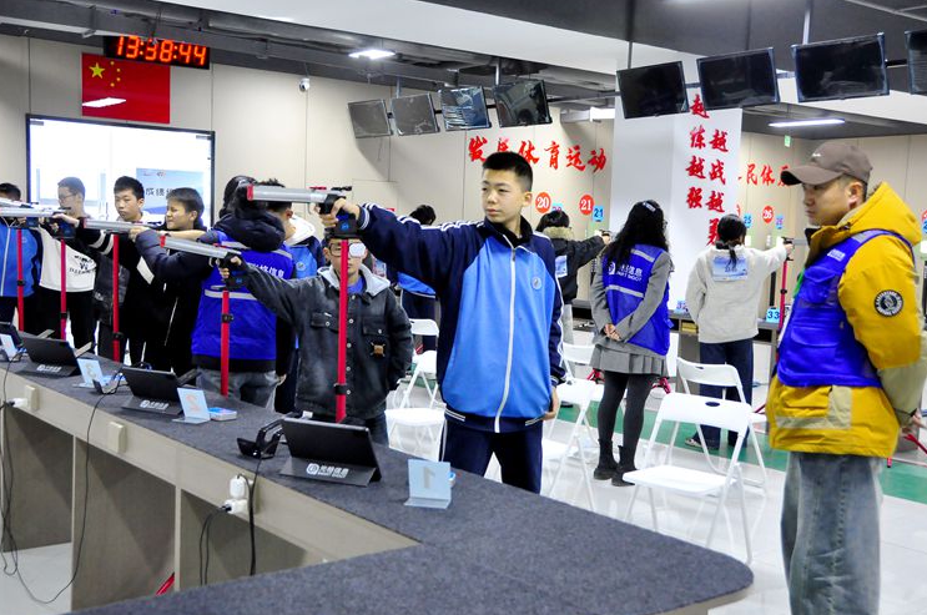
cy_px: 320
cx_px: 465
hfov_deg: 46.5
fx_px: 1080
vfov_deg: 31.8
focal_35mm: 42
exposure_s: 1/60
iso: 2000
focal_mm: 26
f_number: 3.8
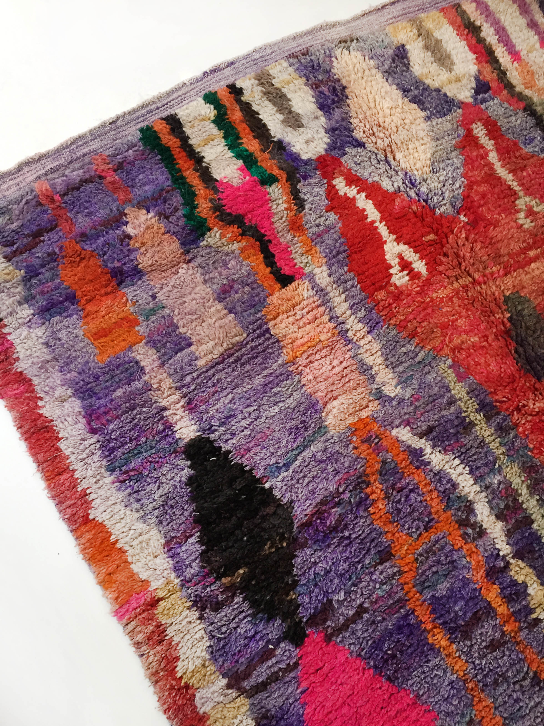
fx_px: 608
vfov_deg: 61.7
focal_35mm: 29
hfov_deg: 48.2
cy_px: 363
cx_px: 272
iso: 80
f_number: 2.2
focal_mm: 4.15
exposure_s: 1/33
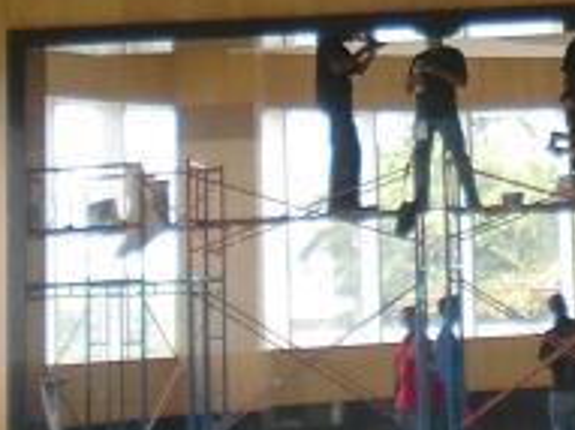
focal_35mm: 188
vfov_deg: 7.6
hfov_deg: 10.3
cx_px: 753
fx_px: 3121
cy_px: -355
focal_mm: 6.3
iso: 64
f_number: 3.1
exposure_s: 1/80
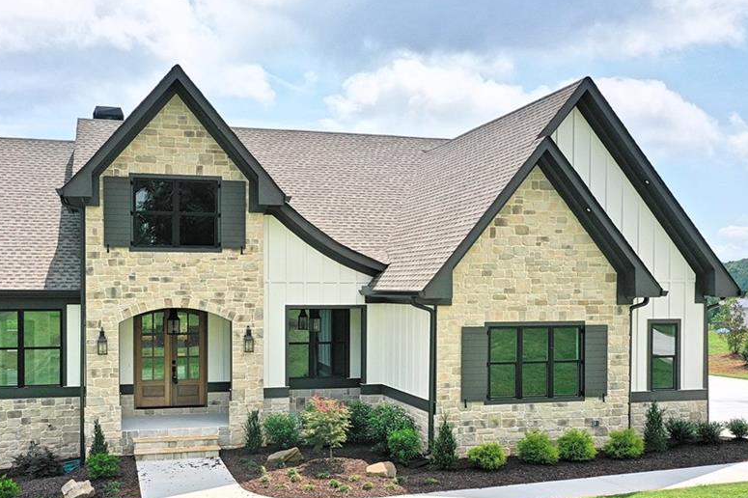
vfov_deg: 35.7
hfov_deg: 51.8
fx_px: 768
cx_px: 325
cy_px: 309
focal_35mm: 37
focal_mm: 10.26
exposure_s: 1/60
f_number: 8
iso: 100
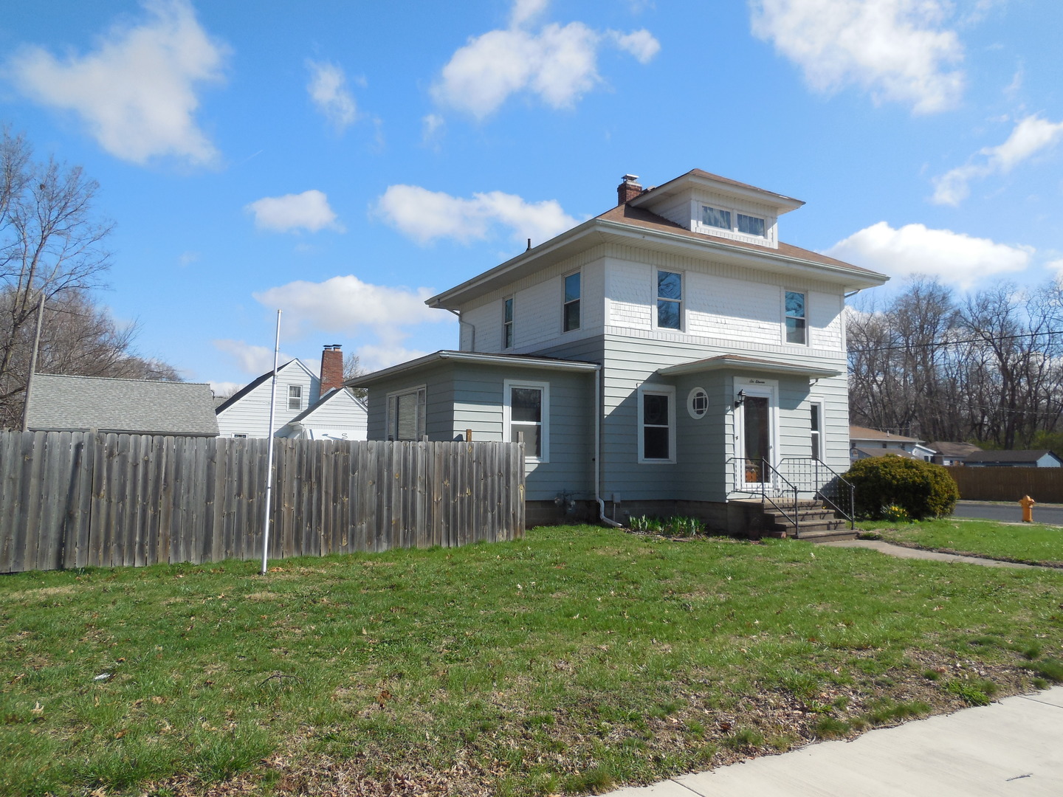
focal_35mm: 25
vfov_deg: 54.9
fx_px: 768
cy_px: 398
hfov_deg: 69.4
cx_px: 532
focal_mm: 4.5
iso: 125
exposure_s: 1/1600
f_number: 3.1
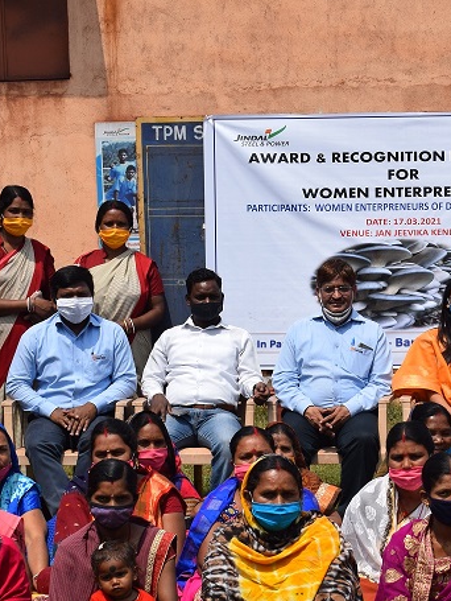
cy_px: 395
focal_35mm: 114
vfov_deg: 17.2
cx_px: 389
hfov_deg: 12.9
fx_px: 1978
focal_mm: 40
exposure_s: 1/500
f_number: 11
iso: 200
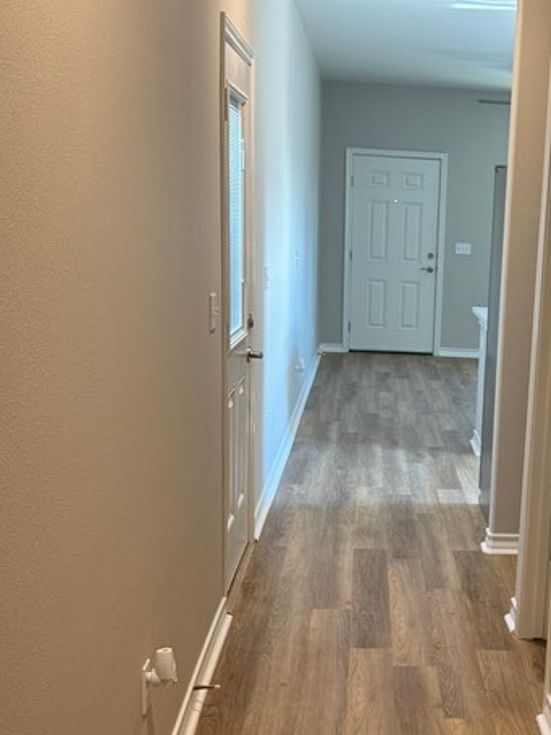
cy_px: 470
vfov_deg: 35.3
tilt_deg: -13.2
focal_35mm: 54
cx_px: 482
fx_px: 1147
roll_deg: -2.5
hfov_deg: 26.2
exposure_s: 1/60
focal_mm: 6.76
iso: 125
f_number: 1.78
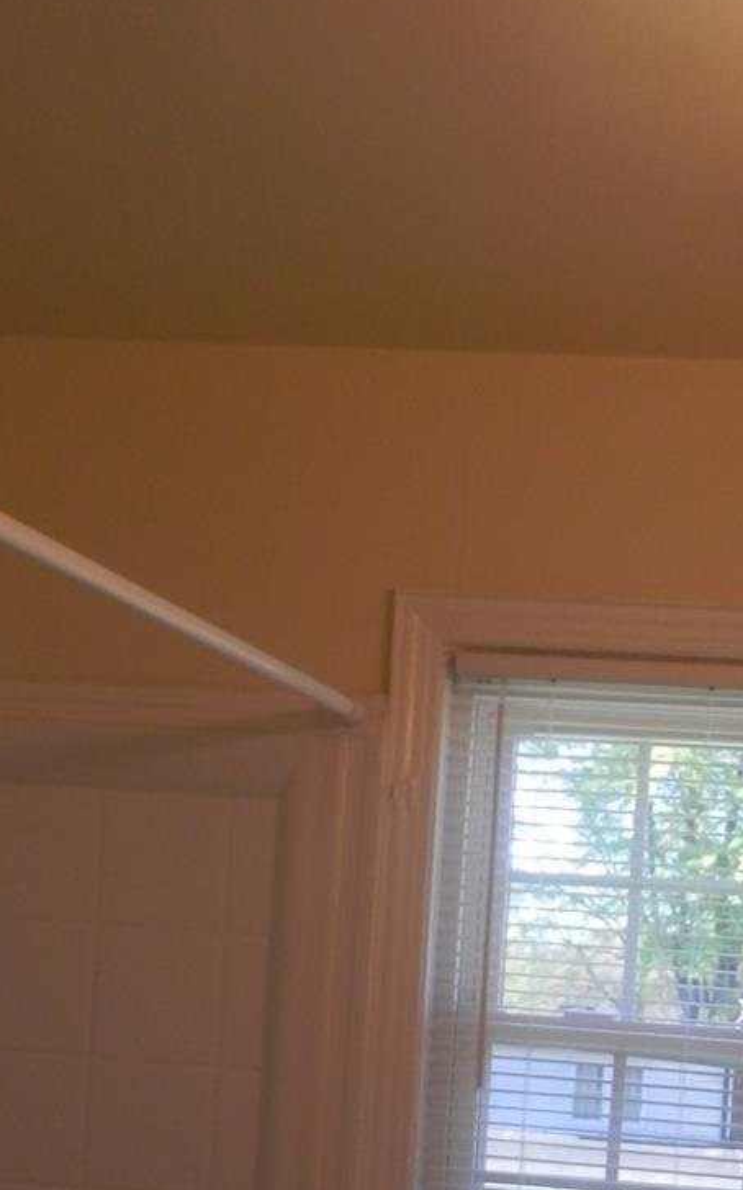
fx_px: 1815
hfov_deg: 22.7
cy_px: 1156
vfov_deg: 33.6
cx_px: 642
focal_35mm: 56
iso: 80
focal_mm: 4.5
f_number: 3
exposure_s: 1/60
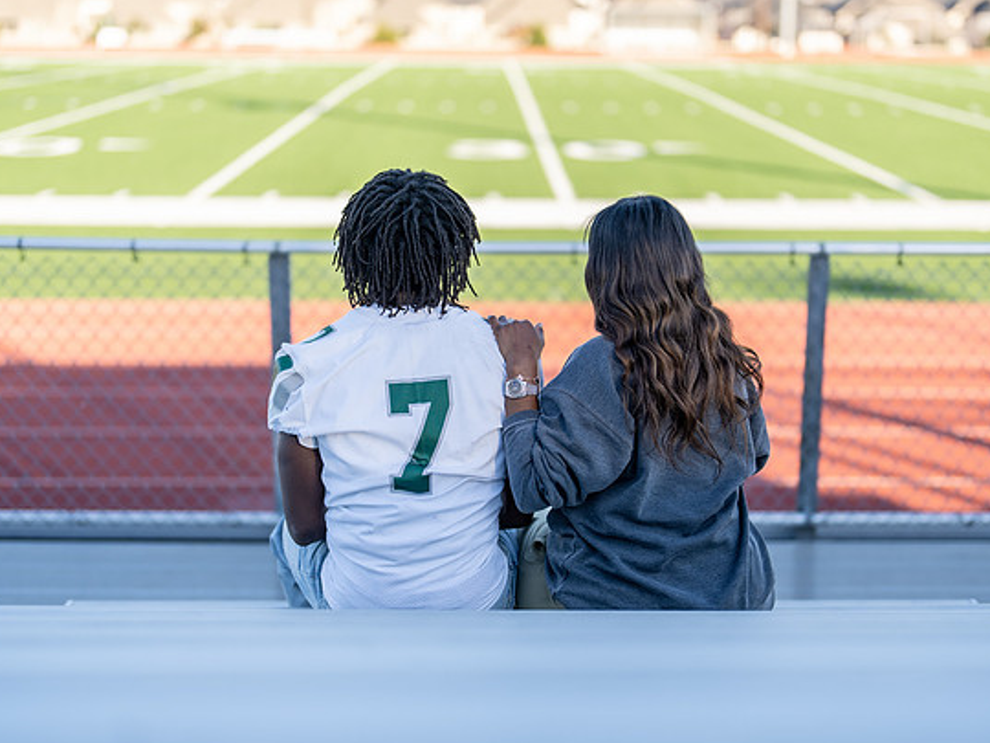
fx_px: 1745
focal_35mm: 61
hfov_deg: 31.7
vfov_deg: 24.0
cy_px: 383
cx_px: 547
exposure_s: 1/1600
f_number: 1.2
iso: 100
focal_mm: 50
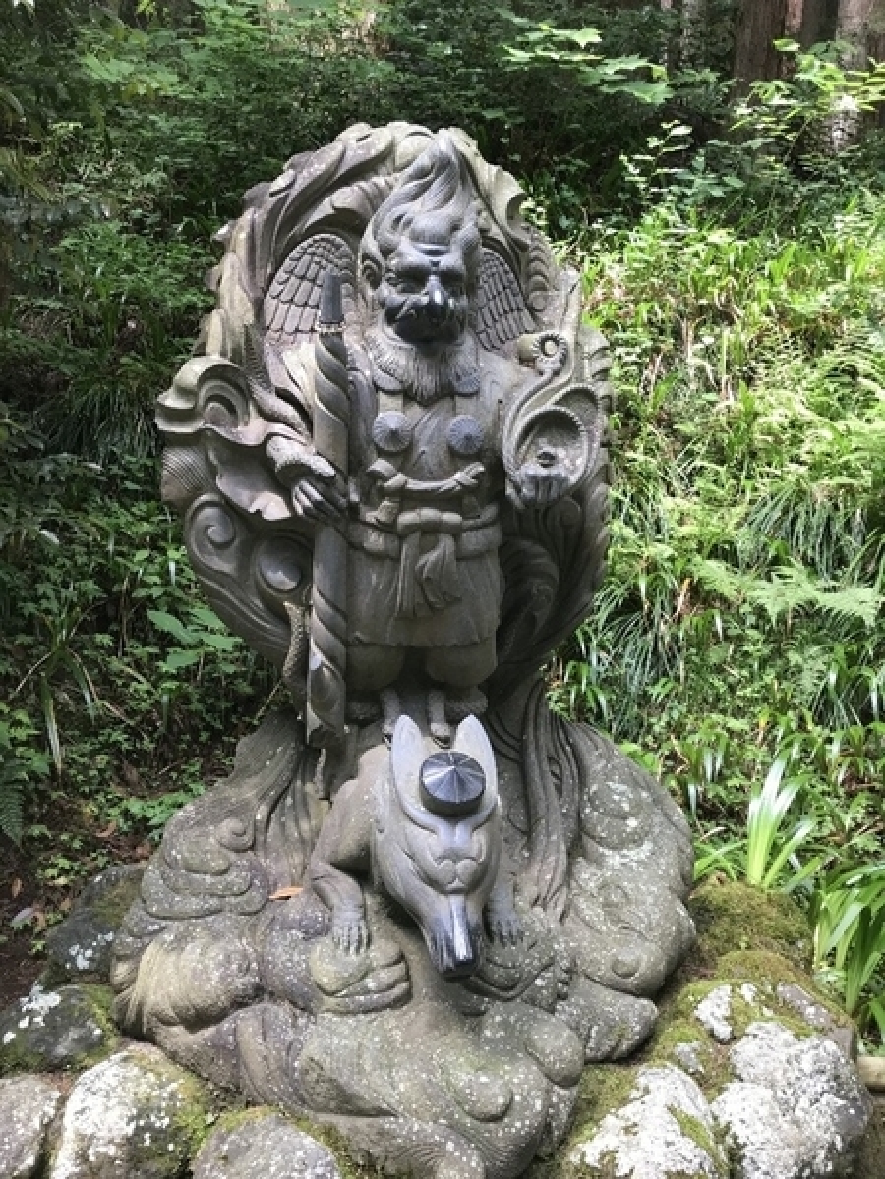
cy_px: 590
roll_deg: -0.3
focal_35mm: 28
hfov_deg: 49.7
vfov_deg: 63.4
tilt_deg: -1.3
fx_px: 954
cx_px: 442
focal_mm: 3.99
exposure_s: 1/120
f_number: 1.8
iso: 40
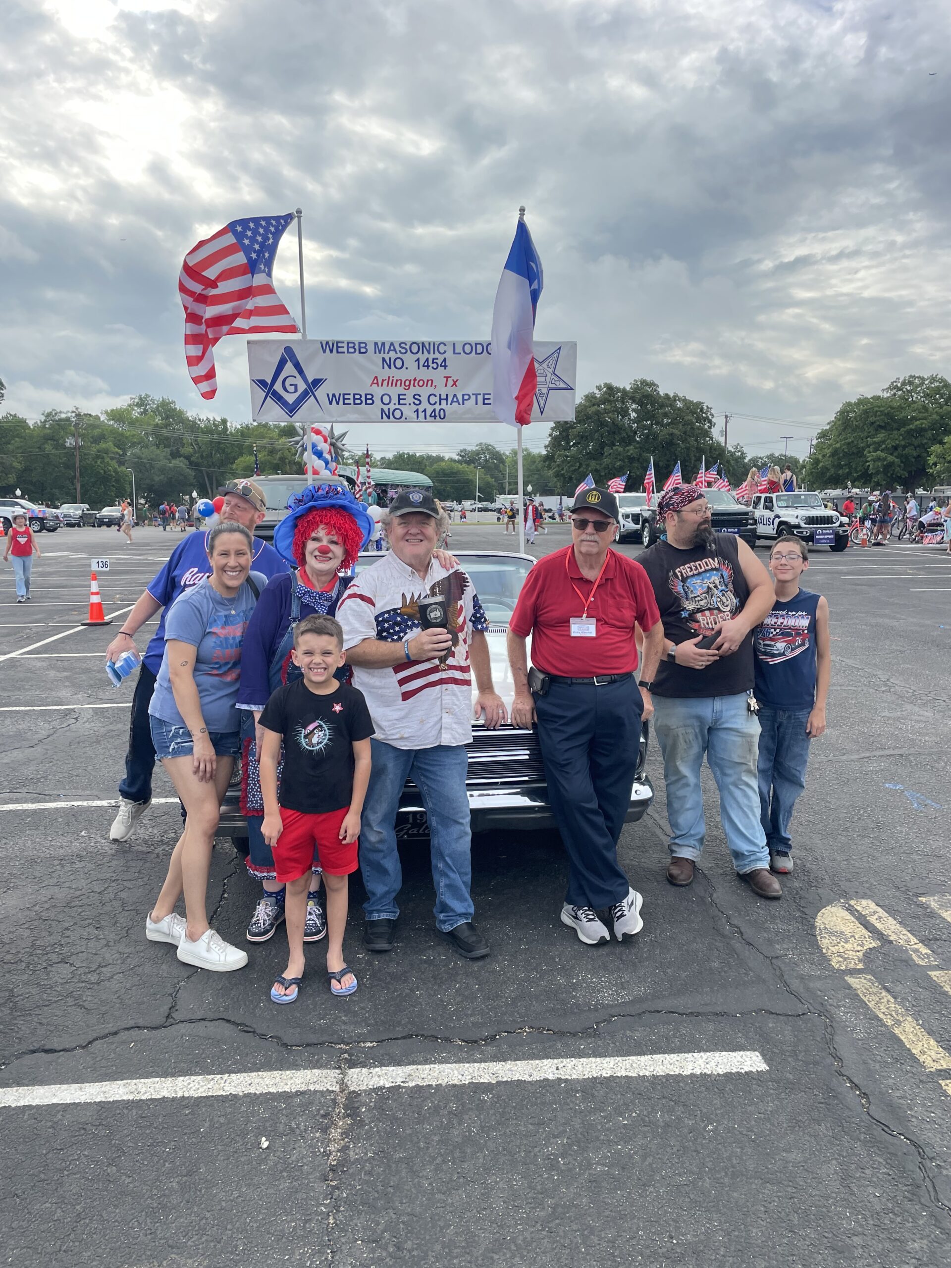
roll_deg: -0.7
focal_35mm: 26
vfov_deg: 67.3
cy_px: 634
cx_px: 476
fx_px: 952
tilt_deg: -5.3
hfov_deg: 53.1
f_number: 1.6
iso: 32
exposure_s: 1/1335
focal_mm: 4.2
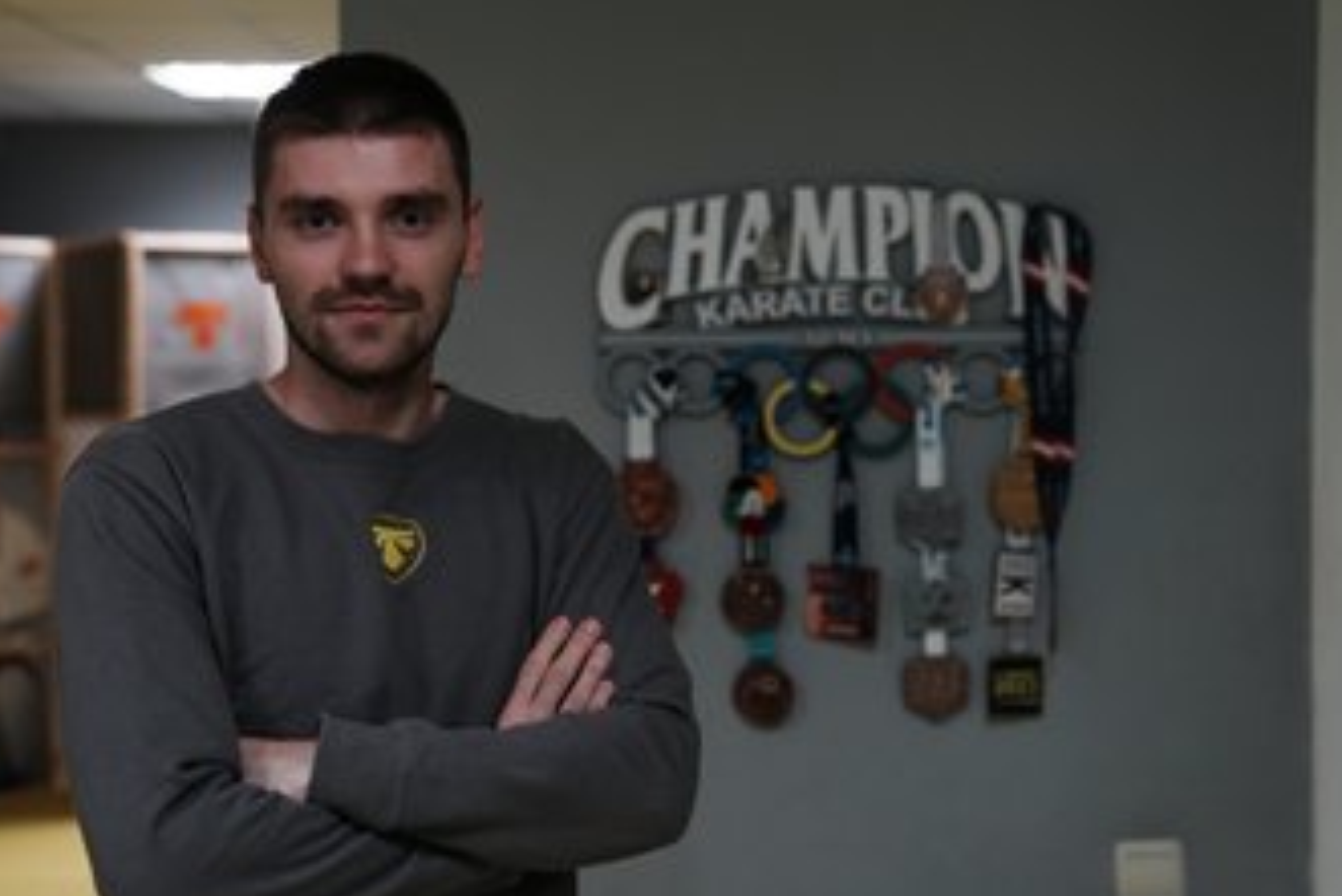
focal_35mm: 58
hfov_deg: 34.4
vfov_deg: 23.4
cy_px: 444
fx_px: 2163
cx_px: 612
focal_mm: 48
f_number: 2.8
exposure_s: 1/60
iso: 800
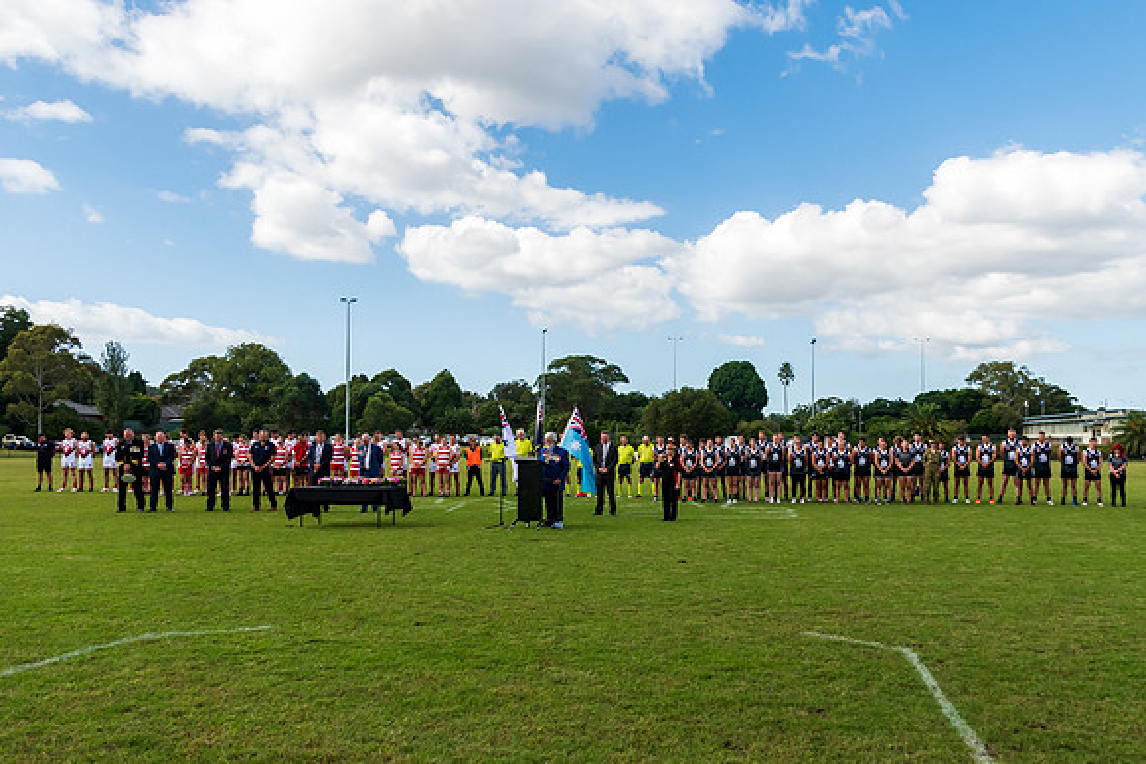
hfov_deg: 63.4
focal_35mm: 29
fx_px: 917
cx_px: 687
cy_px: 404
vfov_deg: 45.3
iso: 400
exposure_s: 1/2000
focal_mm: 16
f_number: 5.6
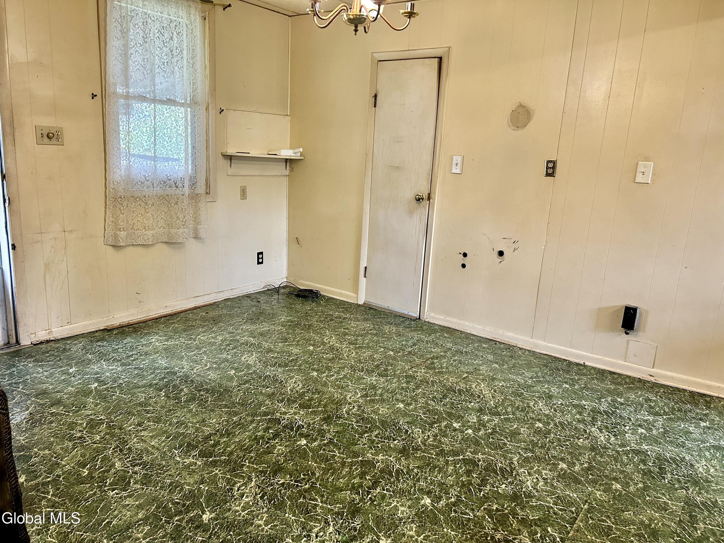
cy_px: 272
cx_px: 362
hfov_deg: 67.3
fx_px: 544
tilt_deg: -12.3
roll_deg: -2.8
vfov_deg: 53.1
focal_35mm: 26
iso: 160
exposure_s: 1/60
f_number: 1.5
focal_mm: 5.7
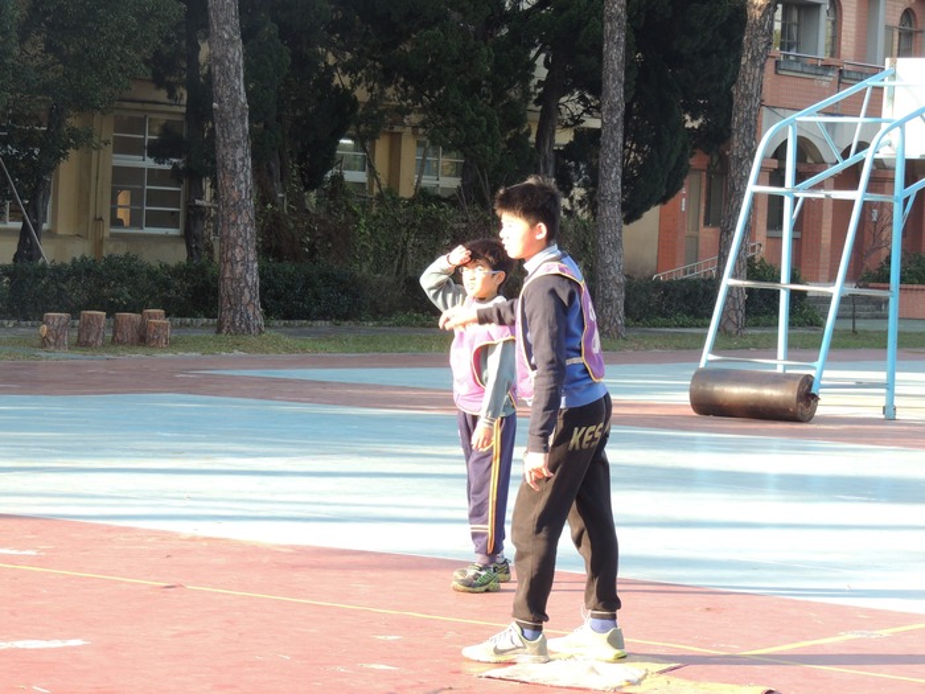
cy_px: 347
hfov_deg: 14.6
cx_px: 462
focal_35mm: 135
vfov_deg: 11.0
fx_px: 3607
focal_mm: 24
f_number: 4.3
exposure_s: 1/125
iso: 140
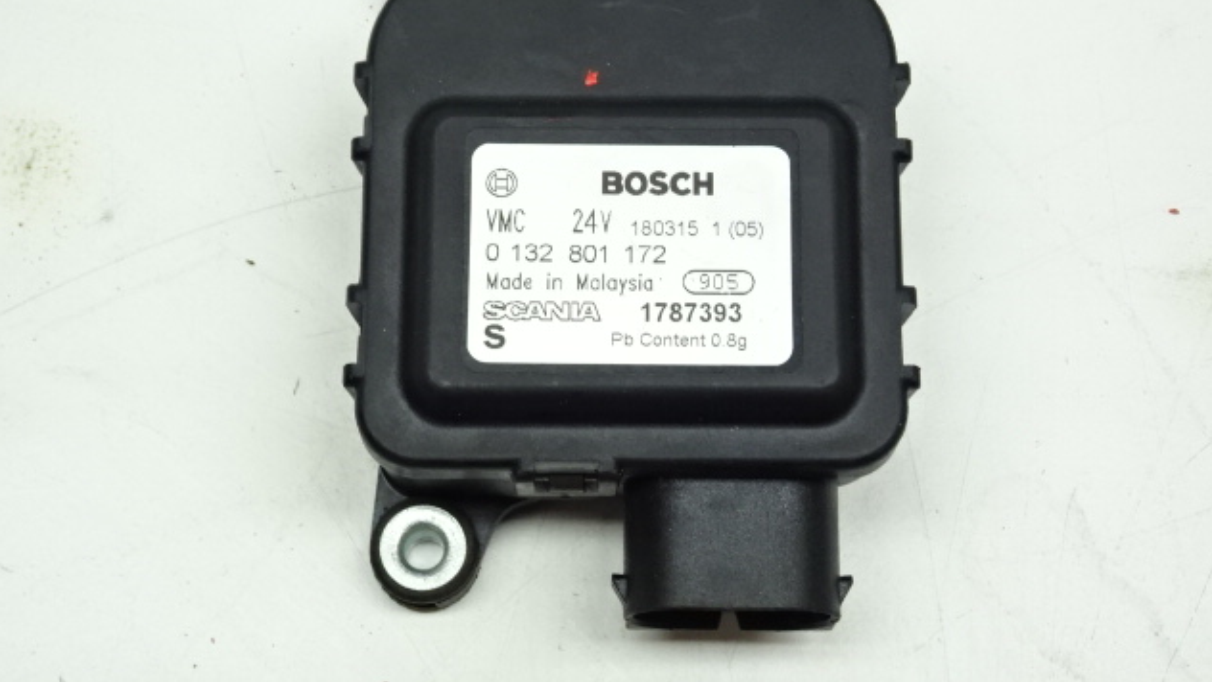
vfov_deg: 16.1
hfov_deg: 28.2
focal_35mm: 75
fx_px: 2411
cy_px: 270
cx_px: 604
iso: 400
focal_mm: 11.66
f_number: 4.5
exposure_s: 1/80
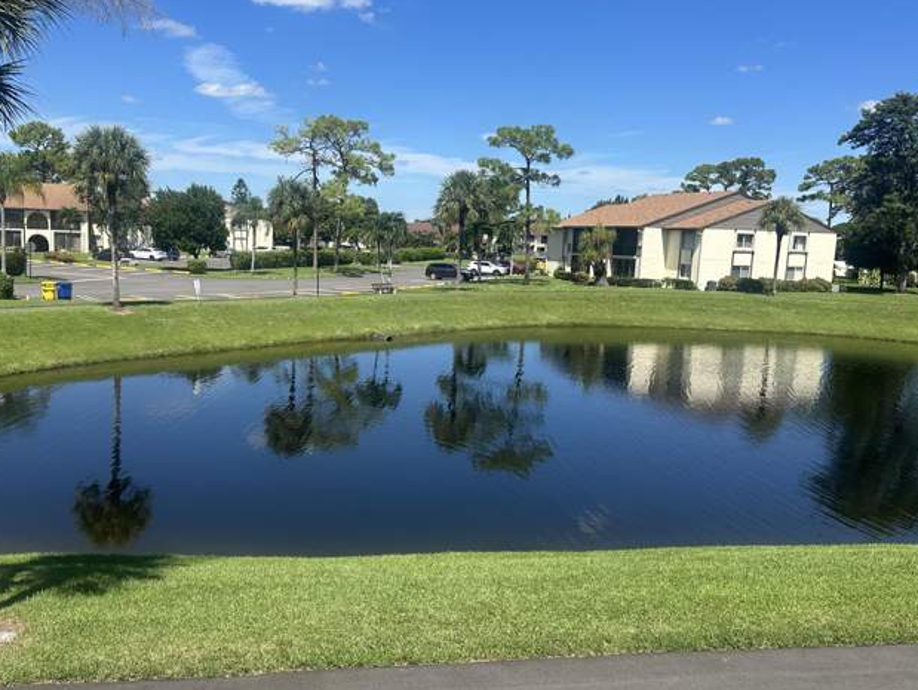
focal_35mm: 31
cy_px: 356
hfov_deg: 58.0
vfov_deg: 45.5
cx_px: 383
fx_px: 823
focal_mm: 6.86
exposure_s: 1/4545
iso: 80
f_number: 1.78
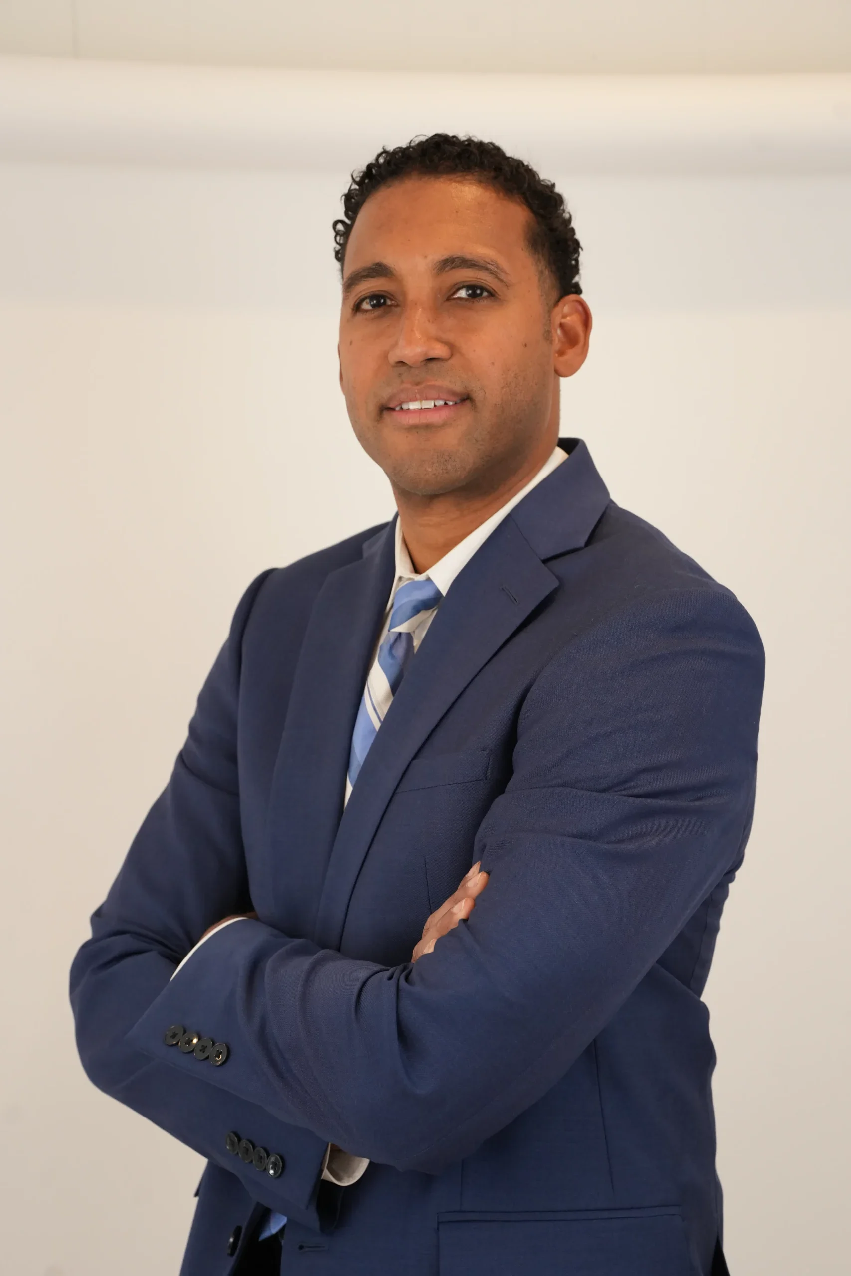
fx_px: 2588
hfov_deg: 18.7
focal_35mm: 73
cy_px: 638
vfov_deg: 27.7
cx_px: 426
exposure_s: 1/400
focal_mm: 73
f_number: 5.6
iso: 1600
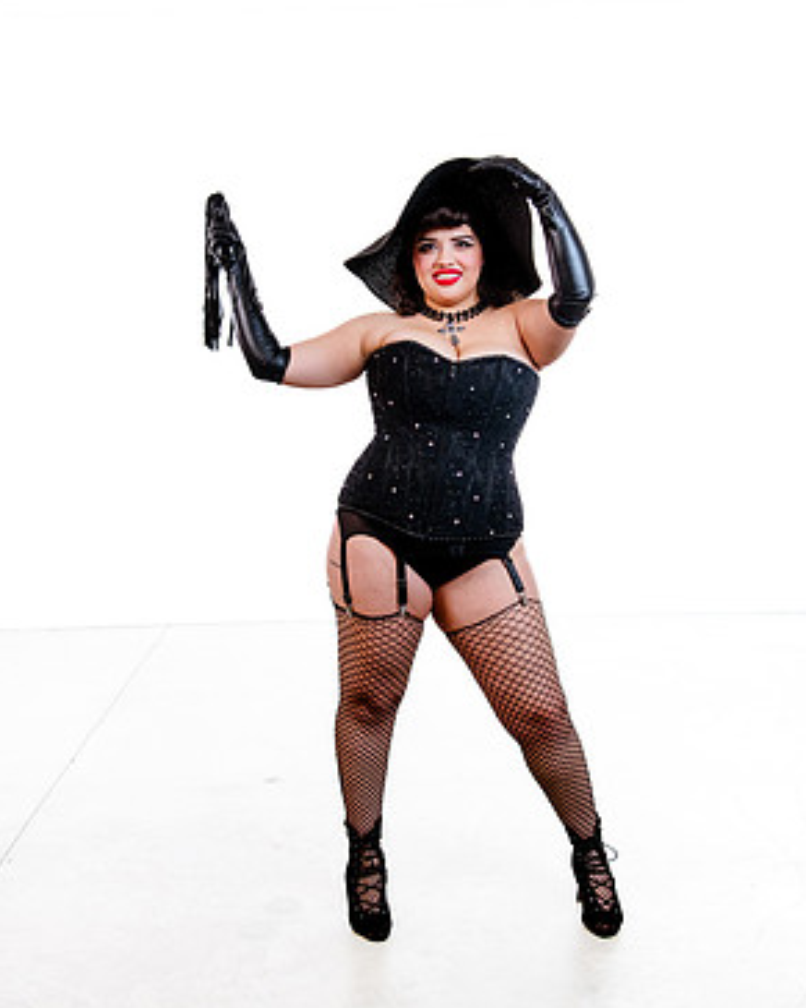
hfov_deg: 29.7
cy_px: 443
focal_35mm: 51
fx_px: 1521
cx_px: 411
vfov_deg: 36.6
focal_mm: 44
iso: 2000
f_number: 6.3
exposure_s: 1/160
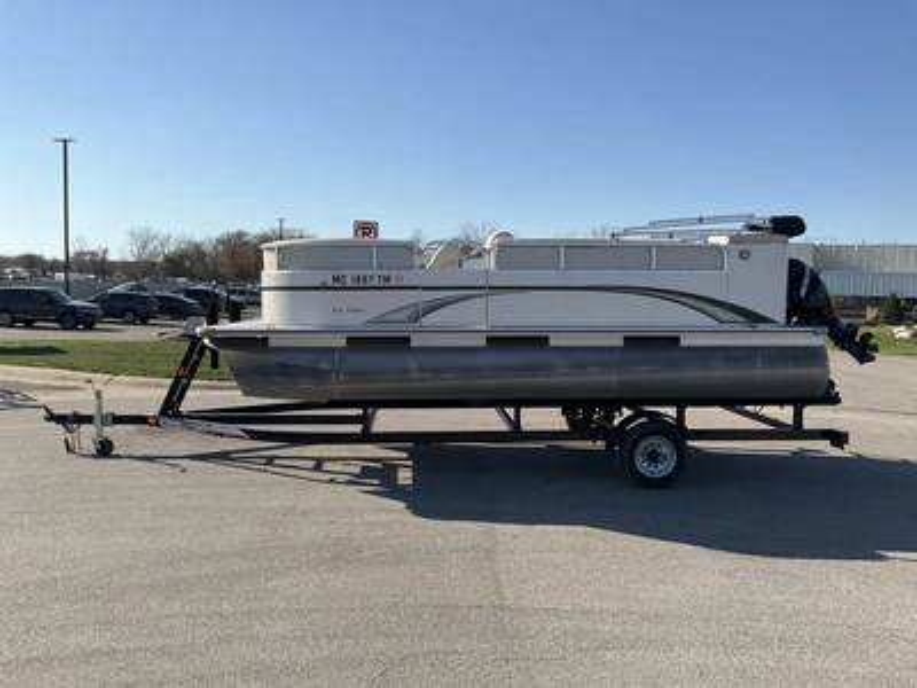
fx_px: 768
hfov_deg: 61.7
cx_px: 458
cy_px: 344
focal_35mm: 29
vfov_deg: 48.2
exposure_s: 1/2058
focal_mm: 3
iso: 25
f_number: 1.8
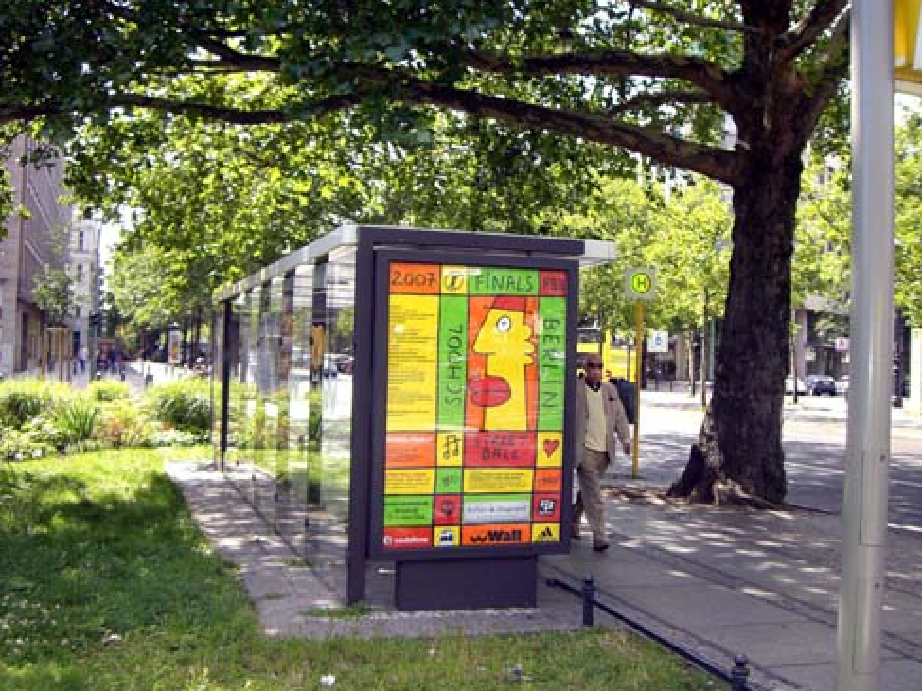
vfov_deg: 36.8
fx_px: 1039
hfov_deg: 47.9
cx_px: 468
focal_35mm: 39
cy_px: 344
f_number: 2.7
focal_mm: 6.2
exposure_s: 1/250
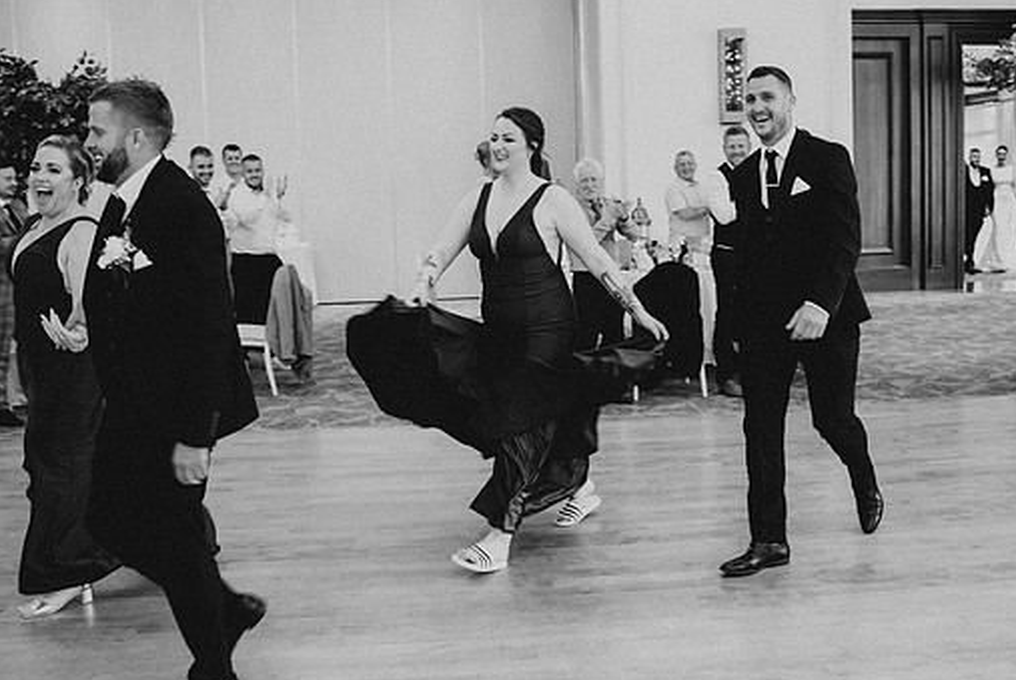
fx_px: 1130
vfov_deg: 33.4
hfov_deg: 48.3
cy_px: 308
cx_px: 561
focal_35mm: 40
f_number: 2.8
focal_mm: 35
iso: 1600
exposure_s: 1/125
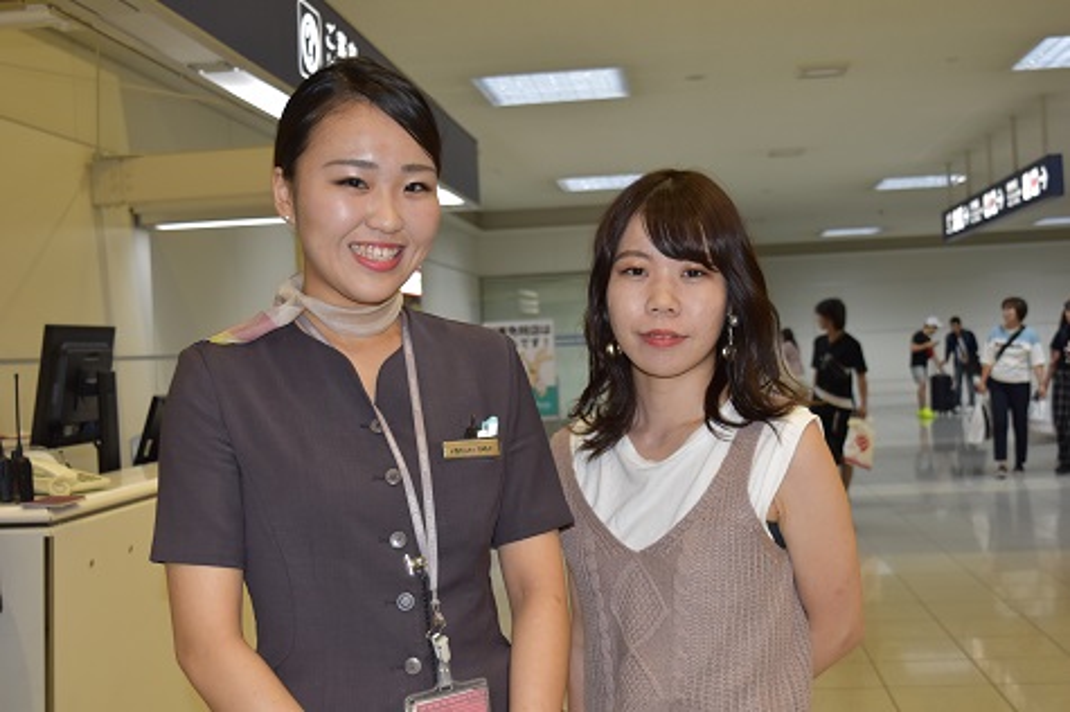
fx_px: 1337
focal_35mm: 45
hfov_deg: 43.6
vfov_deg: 29.8
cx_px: 535
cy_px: 356
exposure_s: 1/100
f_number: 5
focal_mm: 30
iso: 800
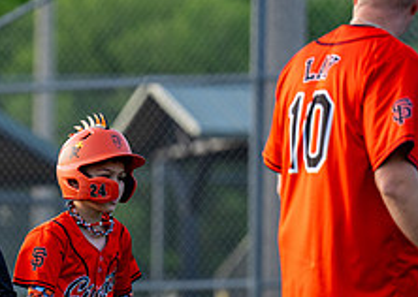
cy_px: 309
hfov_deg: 4.4
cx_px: -11
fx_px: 5371
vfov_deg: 3.2
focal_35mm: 453
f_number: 2.8
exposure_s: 1/2000
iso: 500
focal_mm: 153
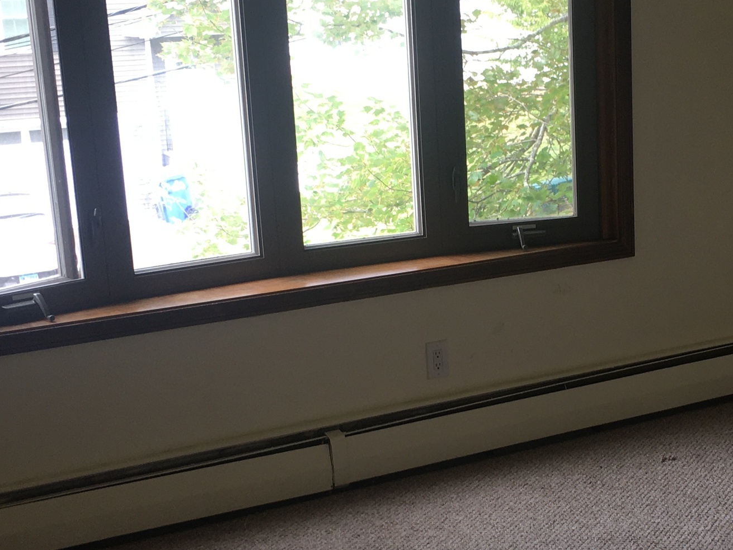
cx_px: 537
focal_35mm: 68
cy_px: 338
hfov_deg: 28.2
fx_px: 1440
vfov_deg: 21.6
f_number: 2.2
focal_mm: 4.15
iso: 25
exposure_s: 1/40
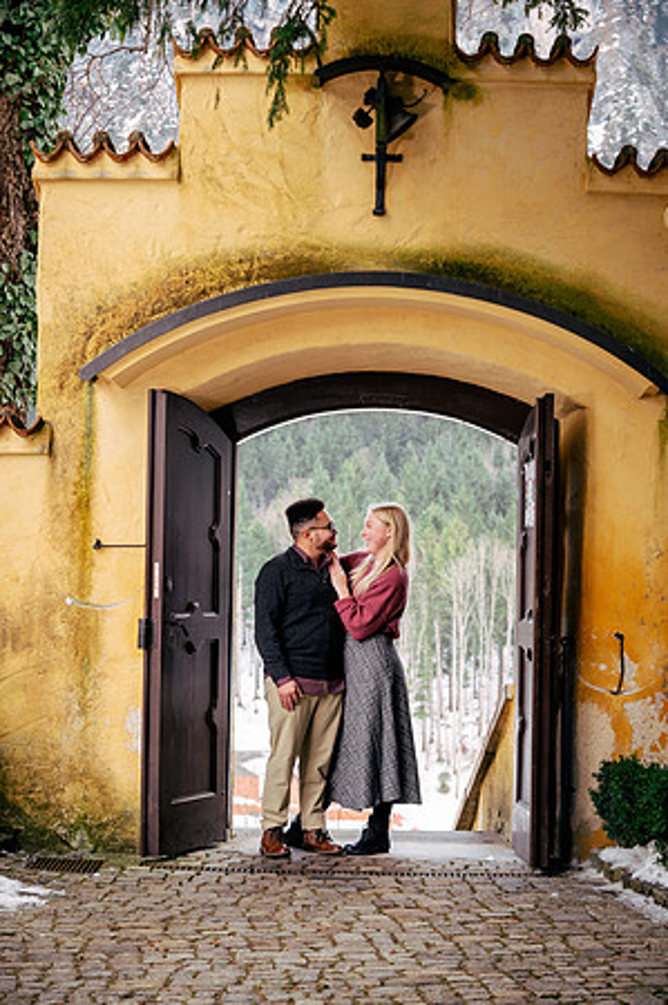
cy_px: 502
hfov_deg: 18.1
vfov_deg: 27.0
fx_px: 2092
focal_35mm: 75
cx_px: 334
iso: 250
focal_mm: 75
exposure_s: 1/60
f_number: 5
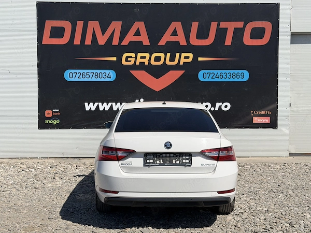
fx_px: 431
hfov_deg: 39.7
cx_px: 156
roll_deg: +0.5
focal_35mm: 48
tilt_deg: -1.2
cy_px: 116
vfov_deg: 30.3
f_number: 1.78
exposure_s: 1/8772
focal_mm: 6.76
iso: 80
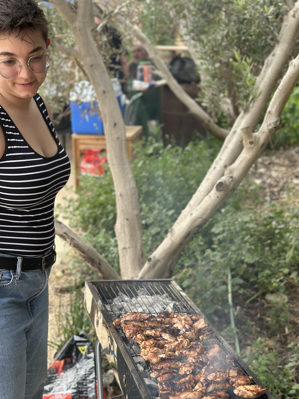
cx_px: 123
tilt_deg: -13.1
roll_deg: -0.7
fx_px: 668
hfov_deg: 25.2
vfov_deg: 33.2
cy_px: 201
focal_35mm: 58
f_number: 1.78
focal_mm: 6.86
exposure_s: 1/694
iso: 80
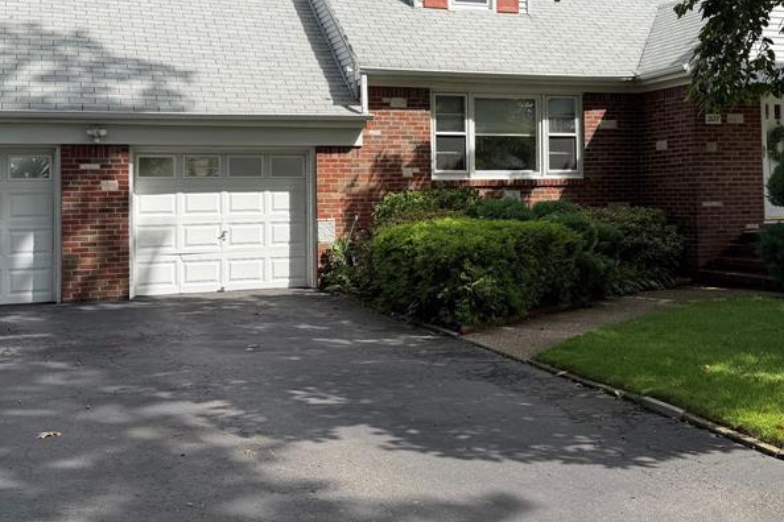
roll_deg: +1.4
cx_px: 403
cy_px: 153
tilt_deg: +1.9
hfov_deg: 45.4
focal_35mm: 43
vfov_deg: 30.8
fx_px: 936
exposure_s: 1/4405
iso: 80
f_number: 1.78
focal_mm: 6.76
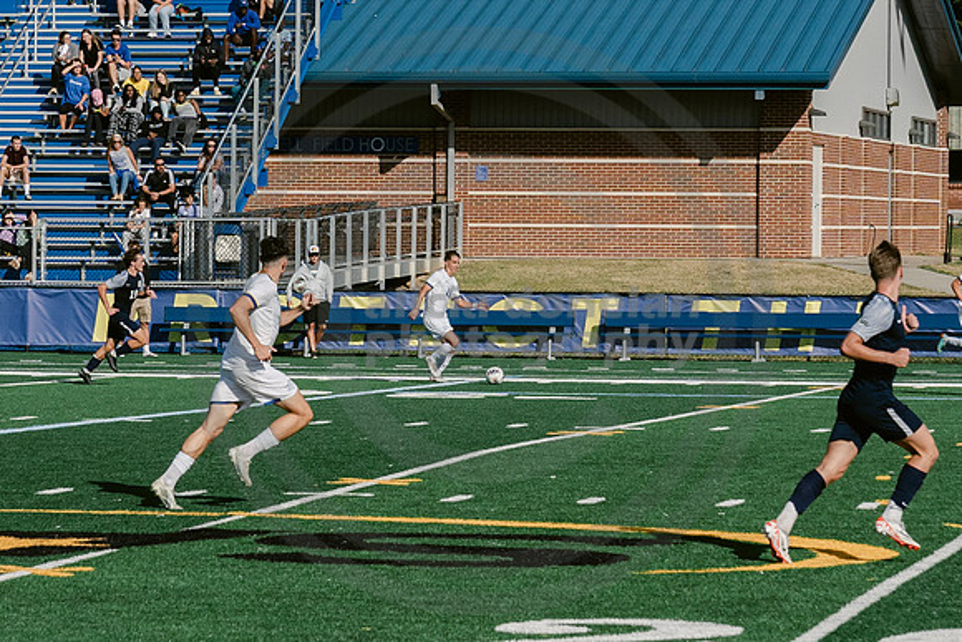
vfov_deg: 6.8
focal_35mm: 201
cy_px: 320
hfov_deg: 10.2
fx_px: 5377
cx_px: 364
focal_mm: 70
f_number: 5.6
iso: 640
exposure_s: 1/5000
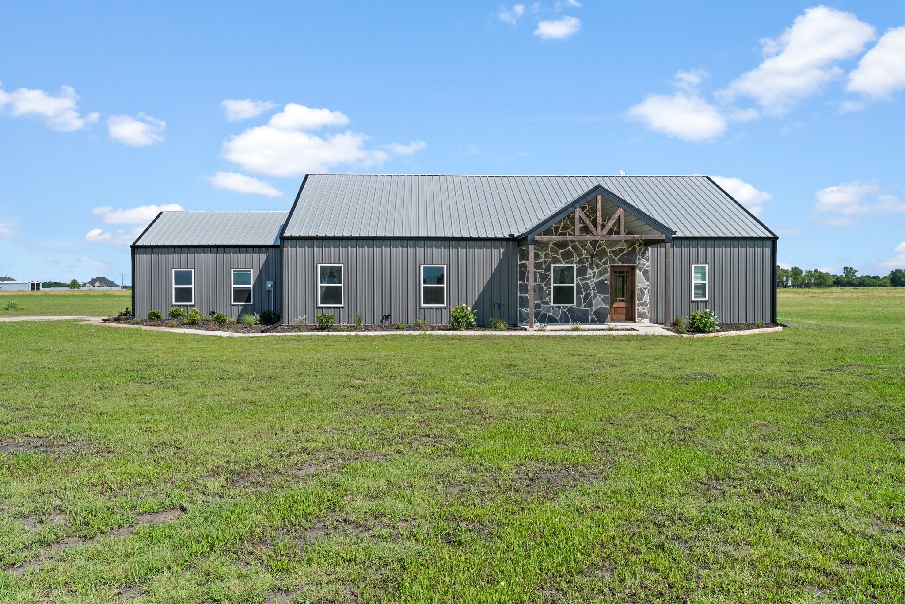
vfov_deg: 45.0
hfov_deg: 63.7
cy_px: 302
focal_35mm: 29
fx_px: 729
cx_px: 452
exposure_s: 1/10
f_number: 13
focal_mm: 29
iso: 100
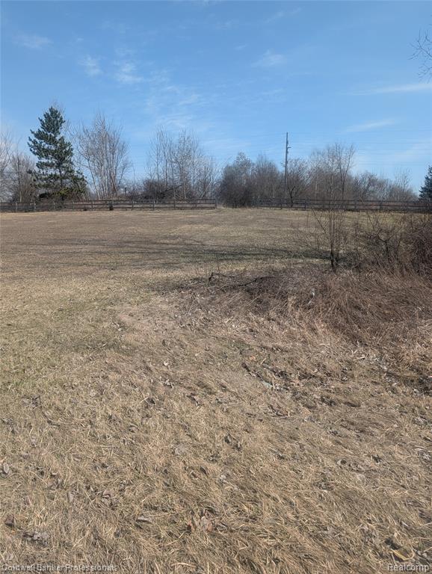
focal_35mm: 24
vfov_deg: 71.5
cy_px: 287
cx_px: 216
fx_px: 398
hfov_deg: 56.9
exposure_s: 1/858
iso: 18
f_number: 1.68
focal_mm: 6.9
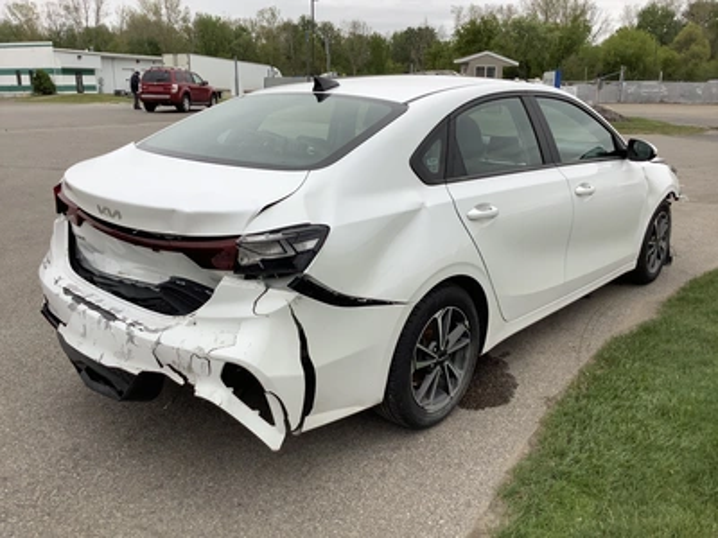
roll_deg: +0.2
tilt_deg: -16.4
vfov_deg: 45.4
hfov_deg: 58.4
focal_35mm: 31
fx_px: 643
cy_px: 269
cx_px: 359
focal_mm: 3.3
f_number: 2.4
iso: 25
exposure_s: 1/313
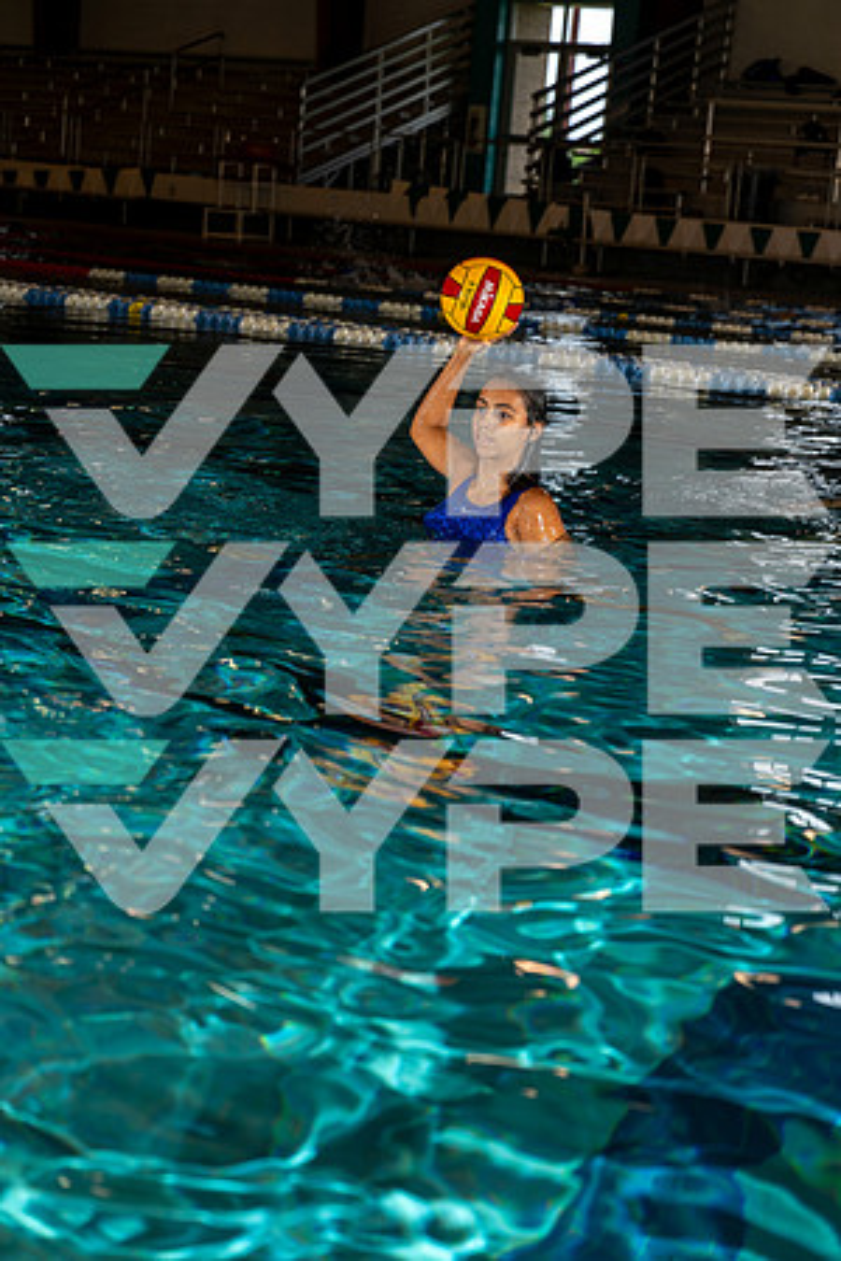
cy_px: 630
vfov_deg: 28.8
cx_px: 420
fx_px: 2453
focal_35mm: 70
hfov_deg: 19.5
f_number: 4
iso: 100
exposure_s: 1/250
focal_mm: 70
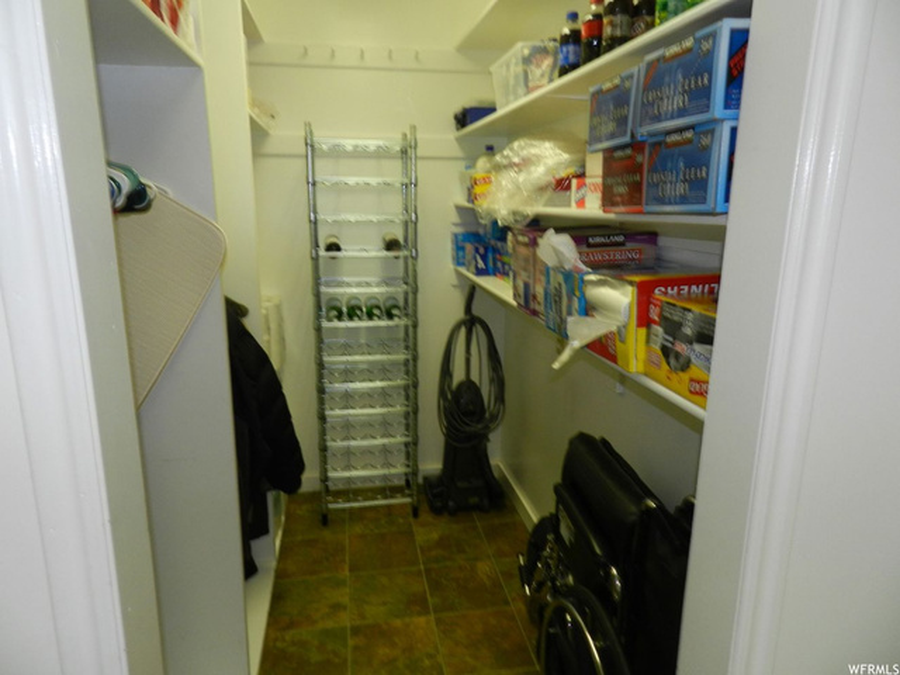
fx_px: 598
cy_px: 338
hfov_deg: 73.9
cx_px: 450
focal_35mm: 23
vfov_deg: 58.9
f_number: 3.4
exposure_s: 1/30
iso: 200
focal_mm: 4
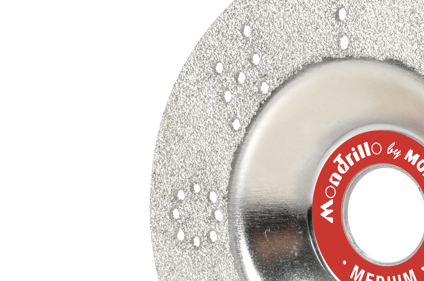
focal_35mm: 147
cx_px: 365
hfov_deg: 13.8
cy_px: 206
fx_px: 1734
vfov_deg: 9.3
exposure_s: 1/4
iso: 200
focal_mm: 35
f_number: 22
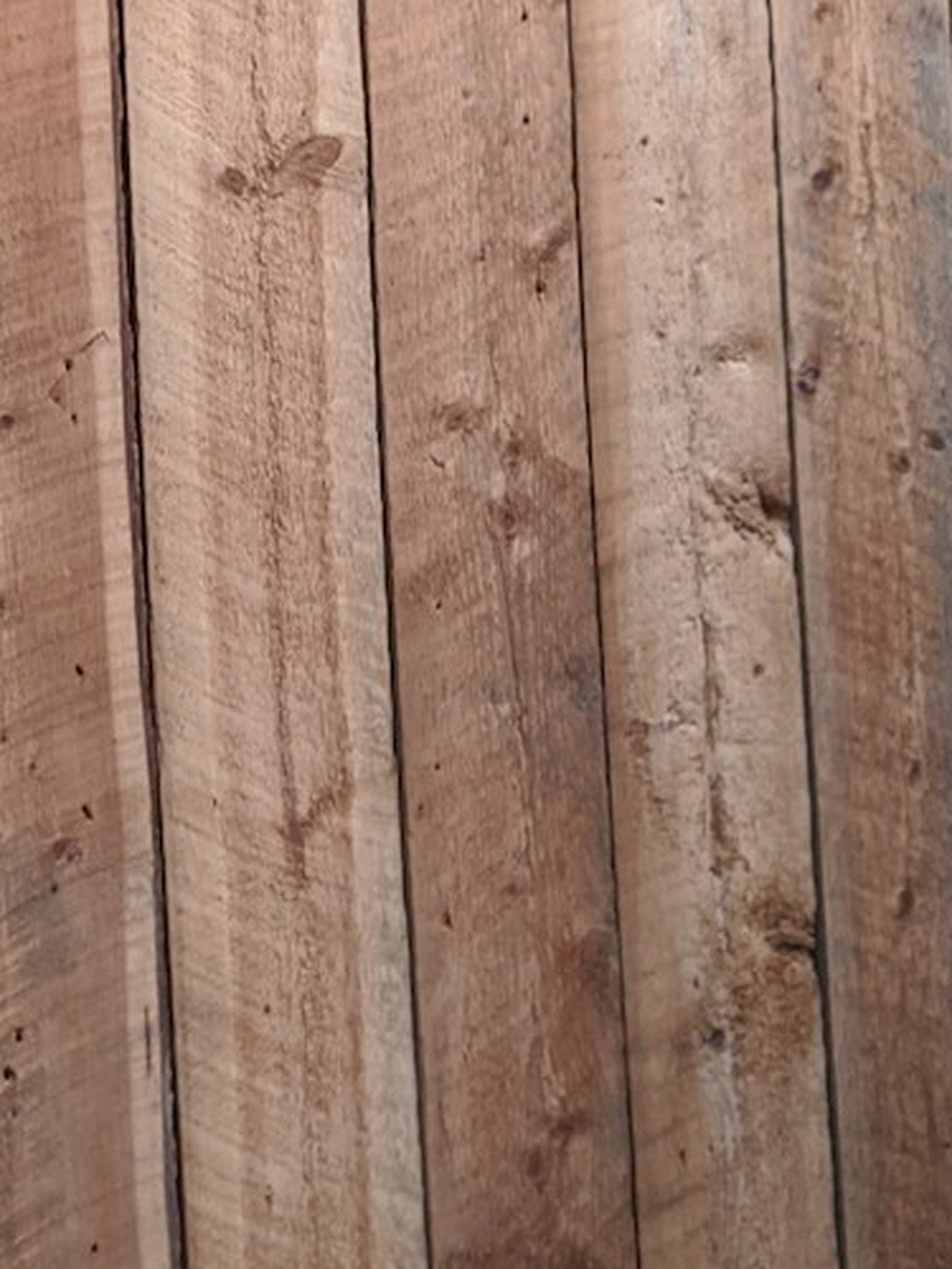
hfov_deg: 19.7
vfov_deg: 27.0
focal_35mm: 72
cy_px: 552
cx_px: -36
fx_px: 2640
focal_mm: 4.44
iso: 175
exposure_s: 1/31.5
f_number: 1.8
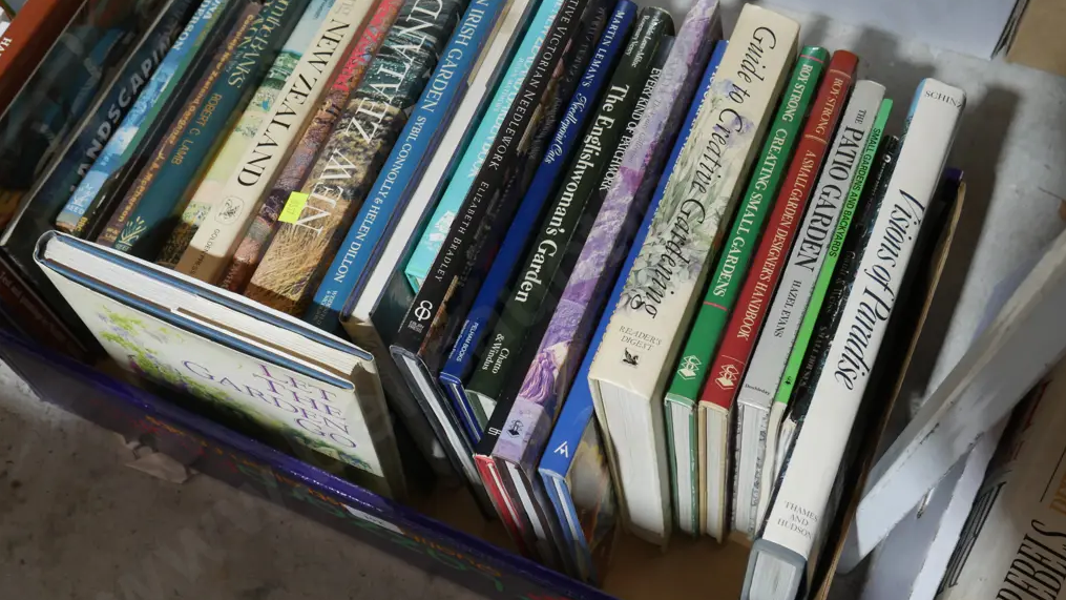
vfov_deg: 27.1
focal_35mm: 44
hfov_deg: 46.4
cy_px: 293
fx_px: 1244
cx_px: 536
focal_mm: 20
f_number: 4.4
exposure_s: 1/60
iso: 1000
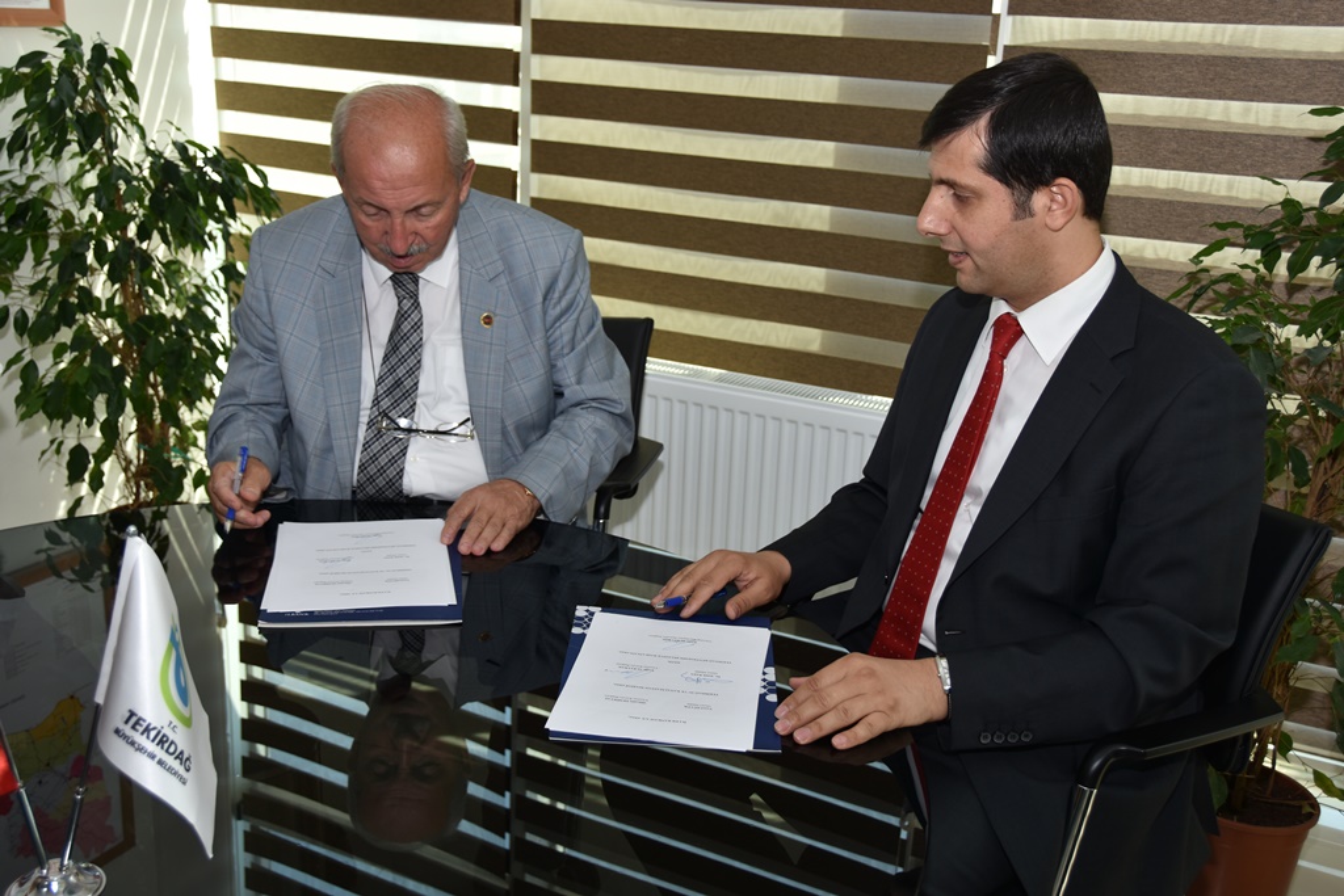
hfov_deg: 49.5
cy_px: 448
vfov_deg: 34.2
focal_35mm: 39
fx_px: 1456
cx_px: 672
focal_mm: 26
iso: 100
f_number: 4
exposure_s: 1/60
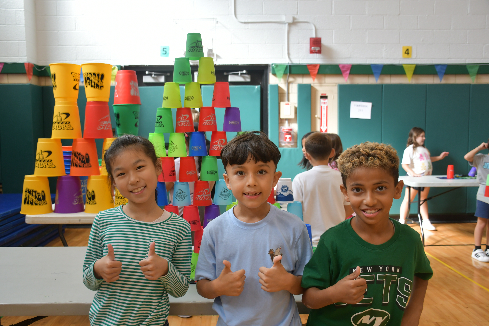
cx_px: 244
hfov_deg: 57.2
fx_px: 448
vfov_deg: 40.0
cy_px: 163
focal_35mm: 33
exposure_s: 1/250
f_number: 3.5
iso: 450
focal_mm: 22
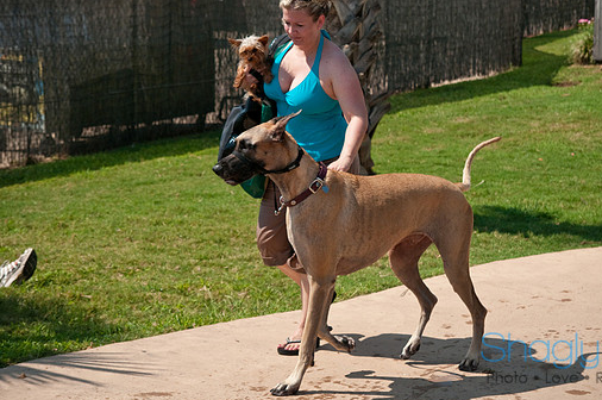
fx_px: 1436
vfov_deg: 15.8
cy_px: 179
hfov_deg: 23.7
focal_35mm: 86
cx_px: 326
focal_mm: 50
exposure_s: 1/3200
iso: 400
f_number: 4
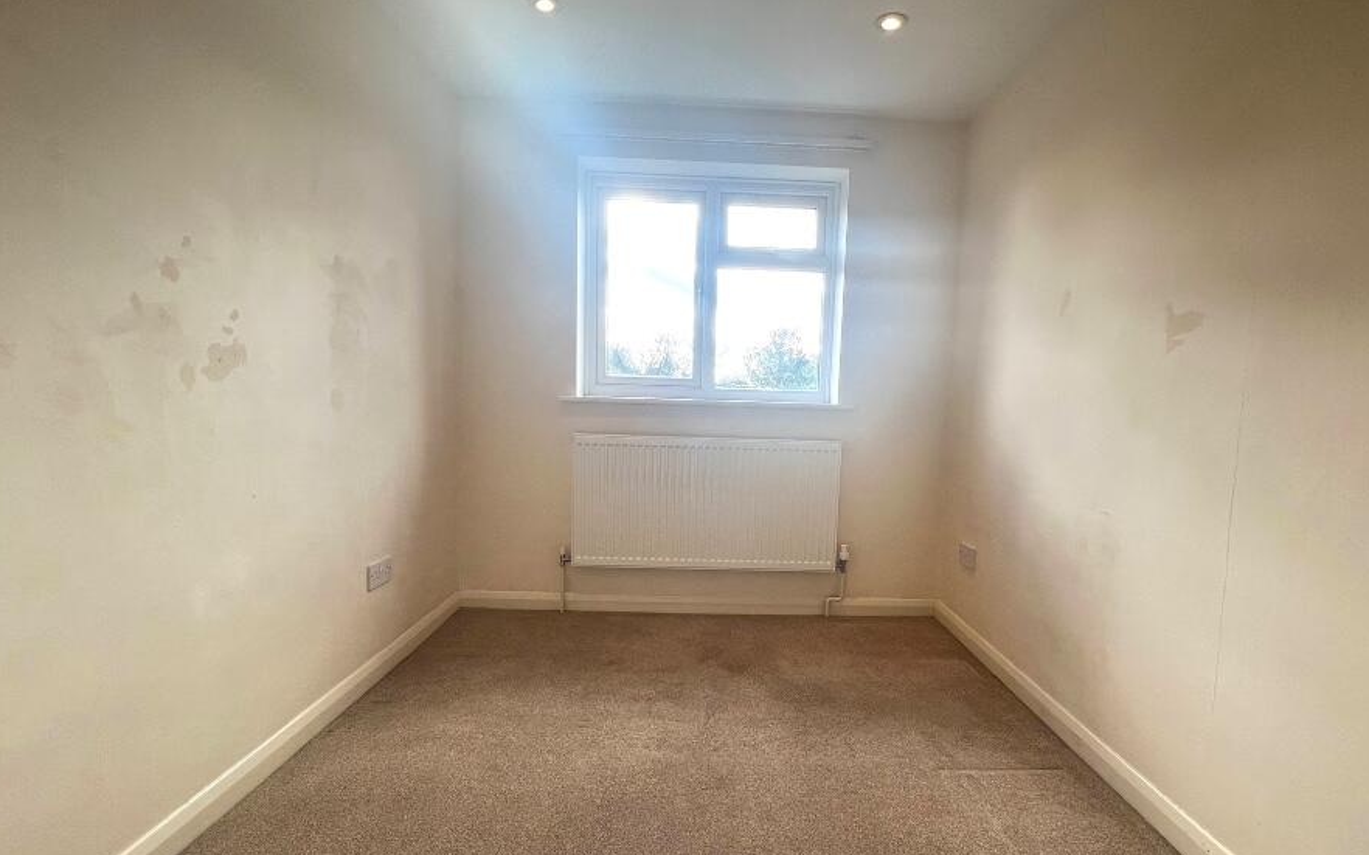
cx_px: 730
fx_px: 597
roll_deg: -2.0
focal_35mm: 16
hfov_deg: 97.7
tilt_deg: -6.2
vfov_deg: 71.1
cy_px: 466
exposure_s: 1/176
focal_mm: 1.57
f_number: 1.8
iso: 32
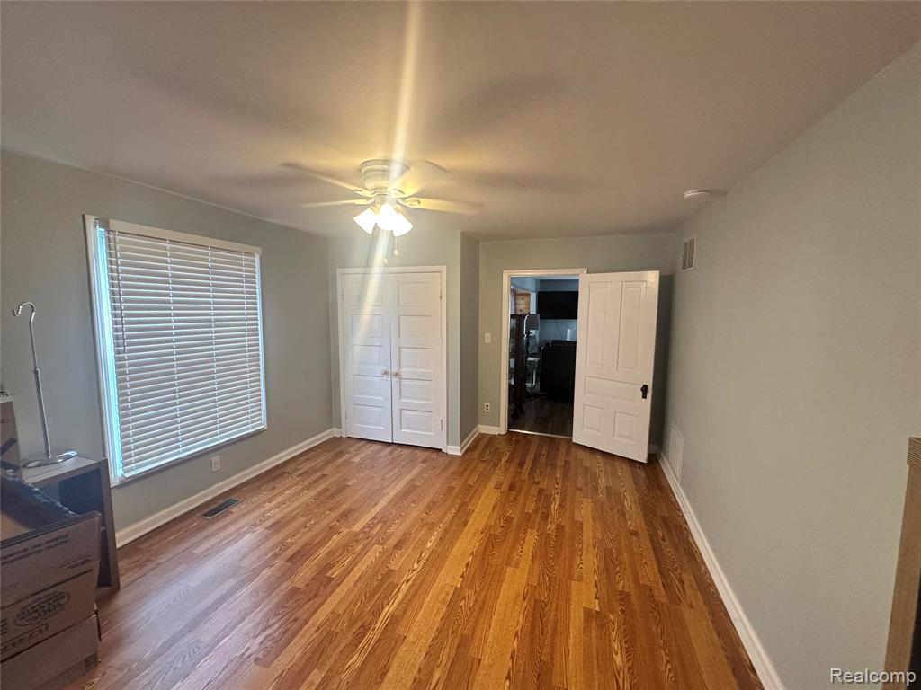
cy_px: 345
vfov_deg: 85.7
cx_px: 460
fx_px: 372
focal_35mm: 14
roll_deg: -0.4
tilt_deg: -5.2
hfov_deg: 102.1
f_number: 2.2
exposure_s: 1/120
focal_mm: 2.22
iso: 250
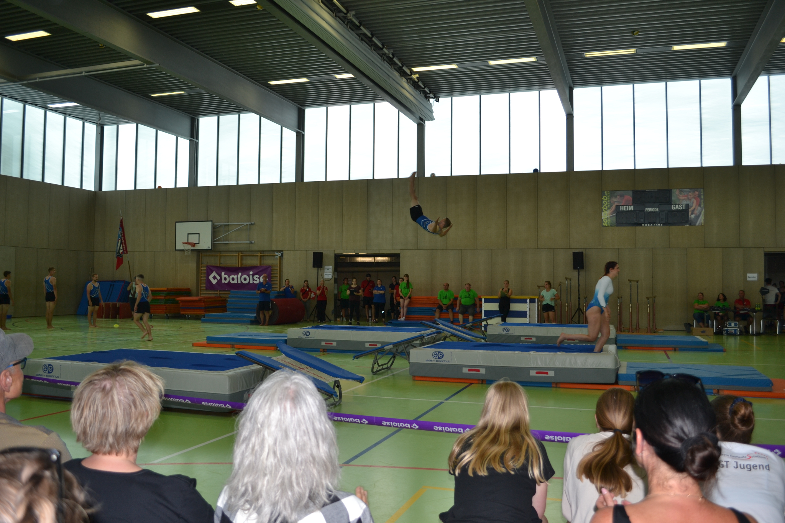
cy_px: 262
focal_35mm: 30
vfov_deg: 43.6
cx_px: 392
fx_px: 654
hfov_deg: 61.9
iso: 125
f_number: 4
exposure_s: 1/125
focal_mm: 20
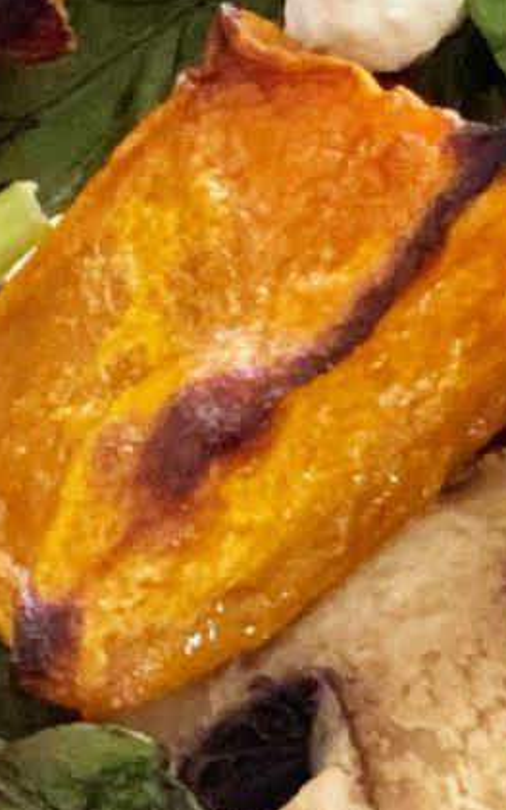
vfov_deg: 6.2
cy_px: -223
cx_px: 564
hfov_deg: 3.9
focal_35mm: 335
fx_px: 7394
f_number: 2
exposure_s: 1/40
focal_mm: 6
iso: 320
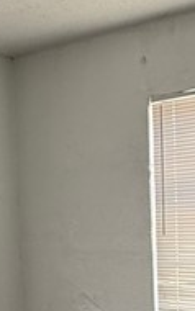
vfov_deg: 25.1
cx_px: -25
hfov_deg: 15.8
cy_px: 272
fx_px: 679
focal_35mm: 80
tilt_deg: -2.1
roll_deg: +2.8
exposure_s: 1/99
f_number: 2.2
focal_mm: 2.22
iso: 80
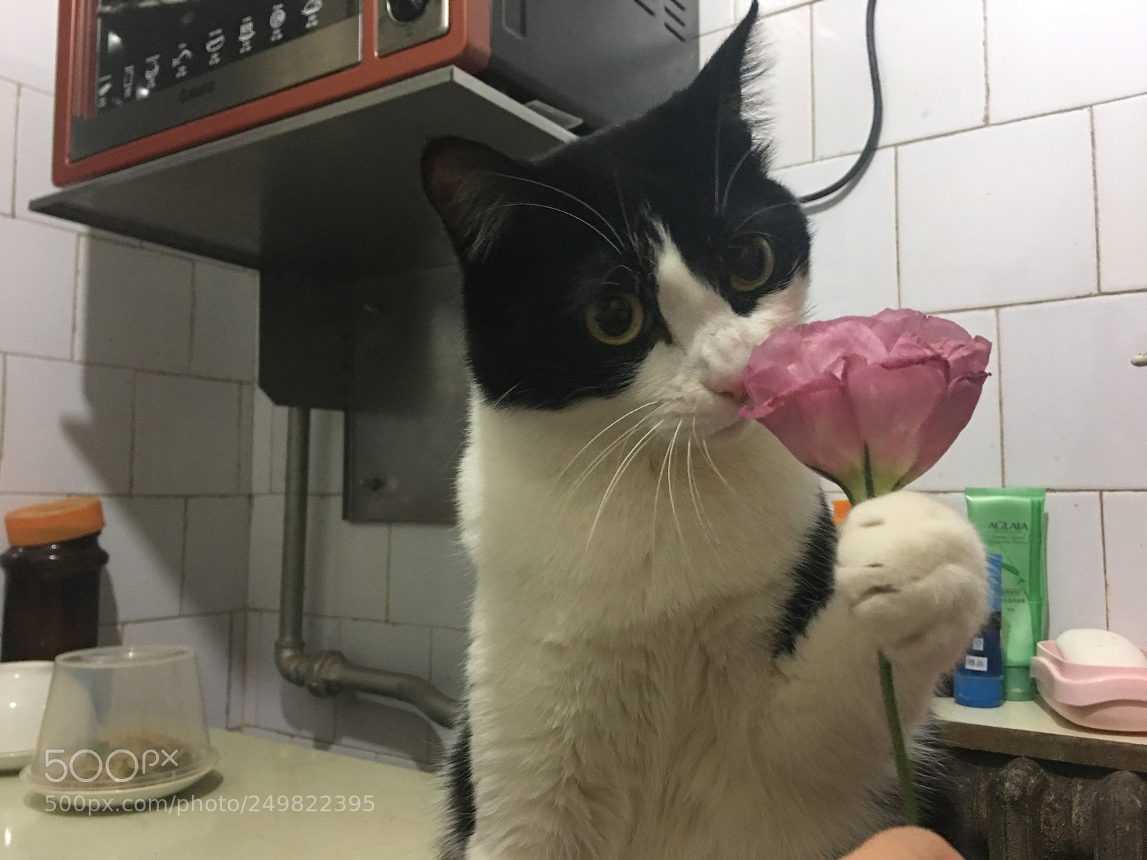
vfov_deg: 48.2
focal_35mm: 29
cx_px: 574
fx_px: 961
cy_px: 430
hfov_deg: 61.7
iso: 100
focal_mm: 4.15
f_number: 2.2
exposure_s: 1/8
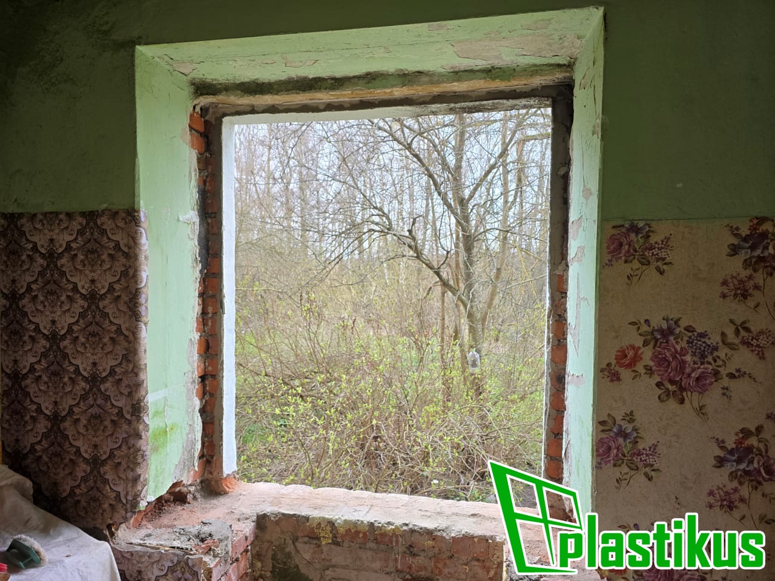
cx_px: 388
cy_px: 290
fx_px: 515
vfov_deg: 58.9
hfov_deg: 73.9
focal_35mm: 23
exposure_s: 1/180
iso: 160
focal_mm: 6.3
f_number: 1.7
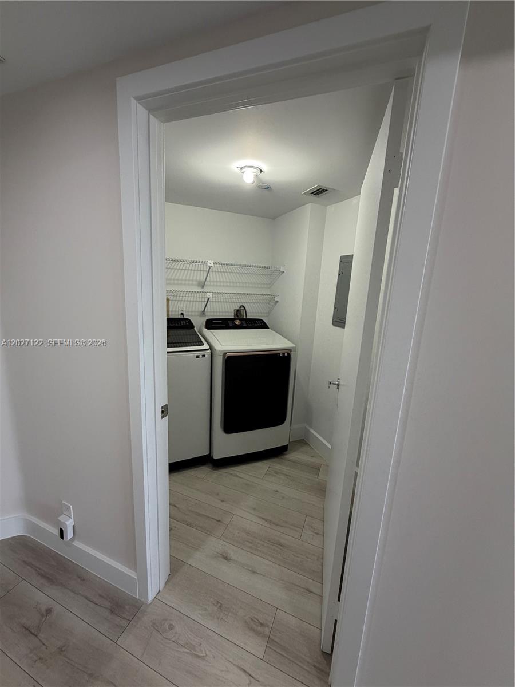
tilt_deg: -11.2
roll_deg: -3.6
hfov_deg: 85.7
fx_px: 278
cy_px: 344
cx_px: 258
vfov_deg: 102.1
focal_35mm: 14
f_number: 2.2
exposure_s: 1/120
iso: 200
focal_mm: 2.22
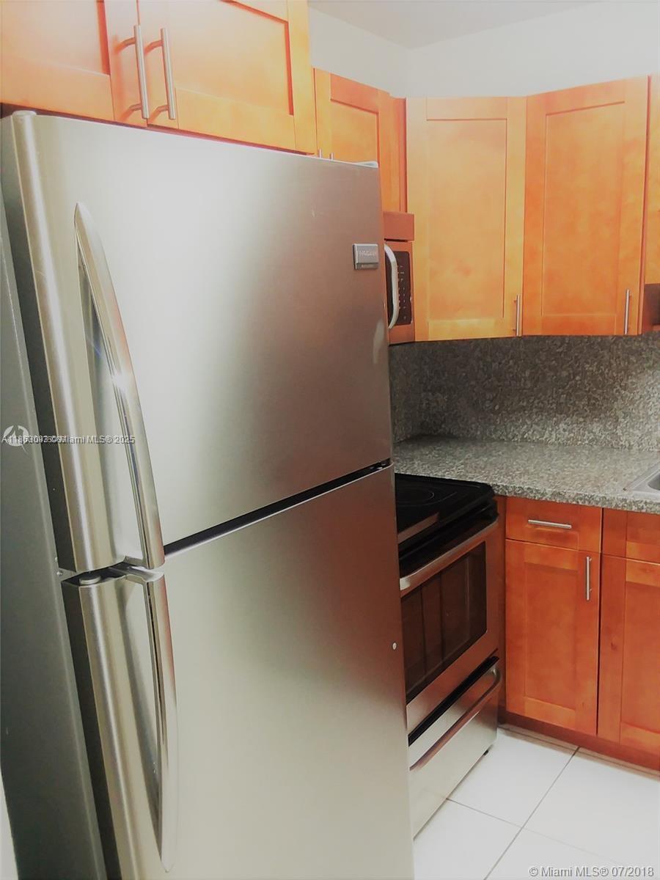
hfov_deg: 48.2
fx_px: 737
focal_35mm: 29
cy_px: 440
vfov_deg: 61.7
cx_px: 330
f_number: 1.9
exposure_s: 1/30
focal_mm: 2.47
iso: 125
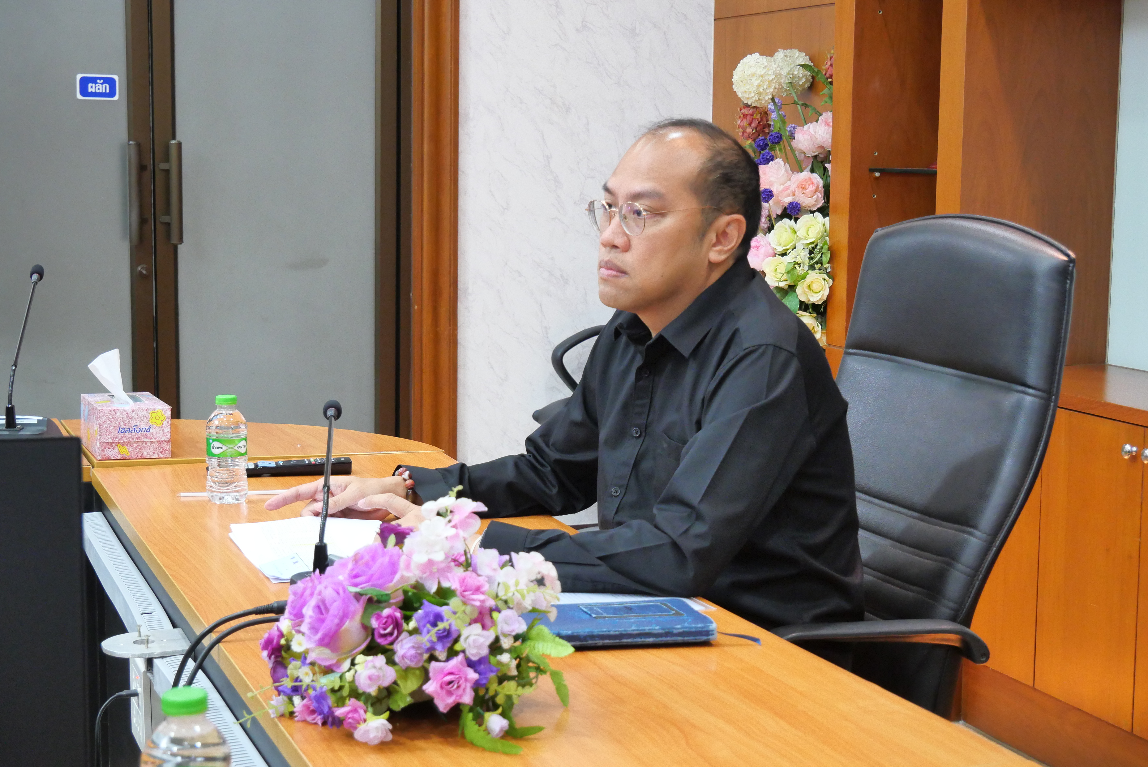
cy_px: 384
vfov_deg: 23.4
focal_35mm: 58
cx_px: 574
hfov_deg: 34.5
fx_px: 1851
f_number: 4.7
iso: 2000
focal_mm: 28
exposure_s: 1/25
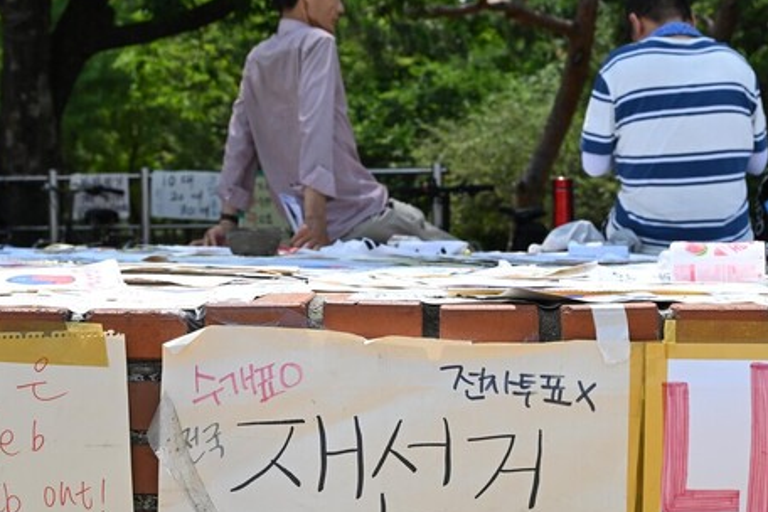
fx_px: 1643
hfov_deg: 26.0
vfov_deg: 17.7
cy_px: 326
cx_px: 574
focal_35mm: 77
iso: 200
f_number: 5.6
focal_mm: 37
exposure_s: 1/1000
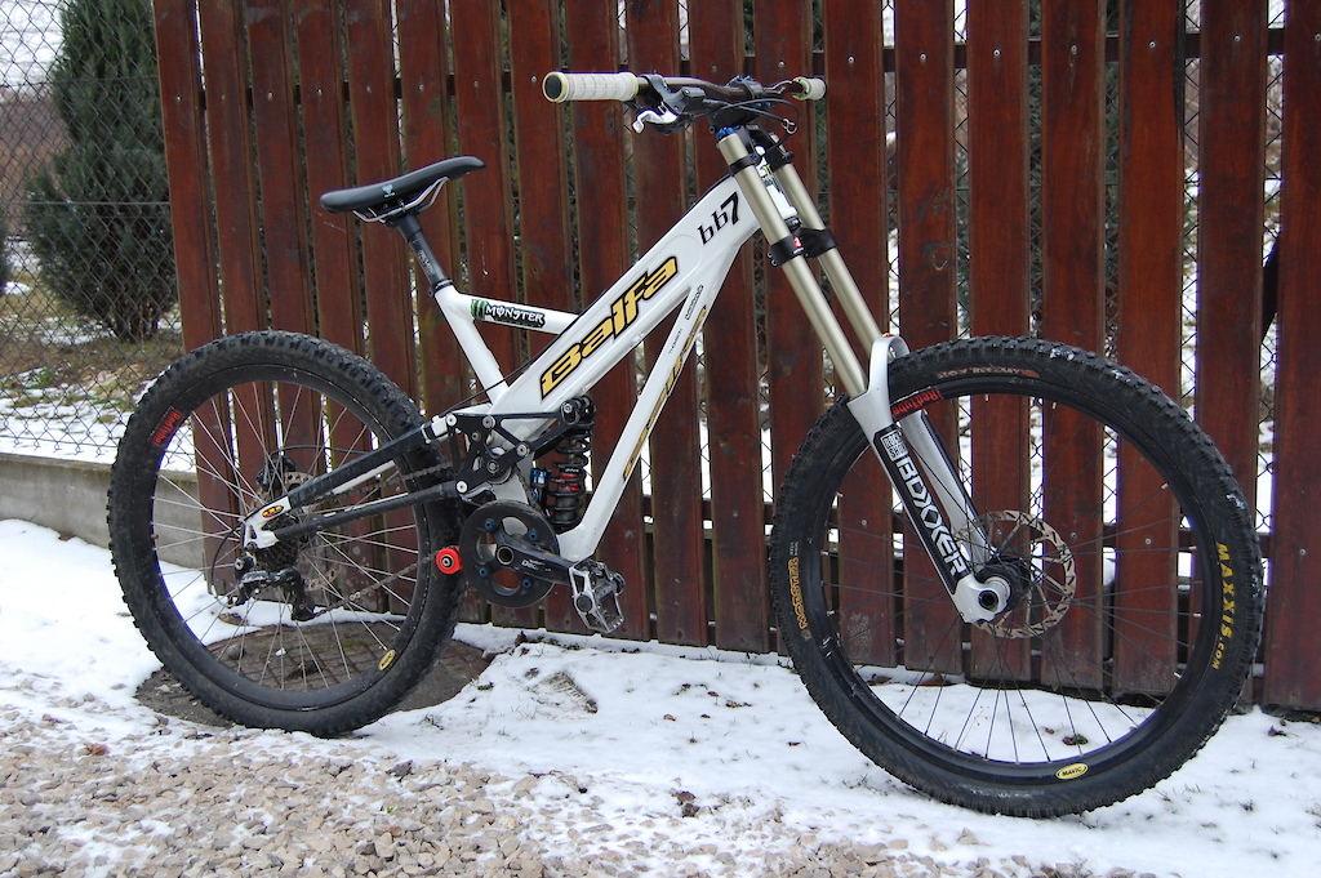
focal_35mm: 39
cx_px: 660
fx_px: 1430
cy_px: 439
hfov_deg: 49.6
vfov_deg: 34.2
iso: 400
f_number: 4.2
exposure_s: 1/80
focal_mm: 26
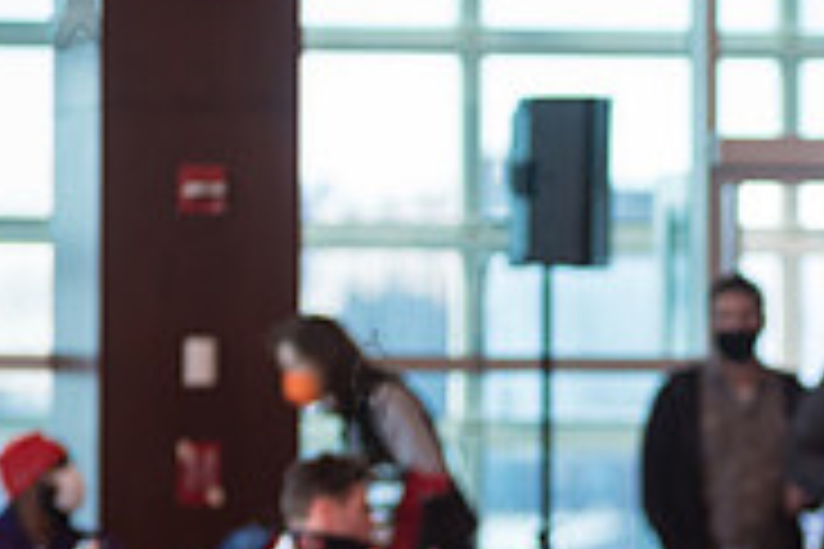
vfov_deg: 2.7
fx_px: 11741
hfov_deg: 4.0
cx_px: 950
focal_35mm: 513
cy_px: 623
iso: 400
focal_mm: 155
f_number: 4
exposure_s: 1/400
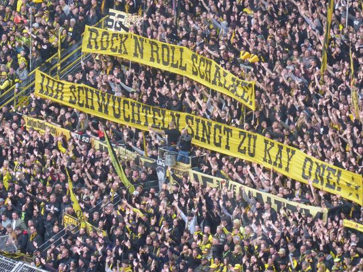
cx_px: 192
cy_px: 136
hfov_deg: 5.2
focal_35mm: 382
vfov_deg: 3.9
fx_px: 4004
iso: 800
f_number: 5.9
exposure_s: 1/320
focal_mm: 57.7
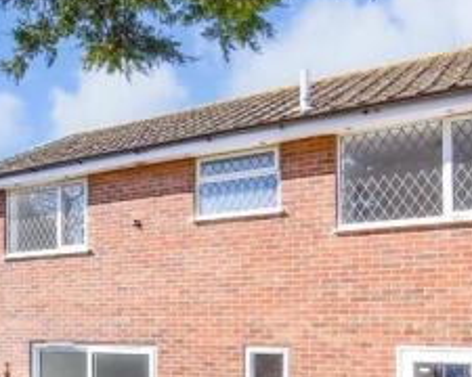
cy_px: 309
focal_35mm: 41
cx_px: 64
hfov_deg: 41.8
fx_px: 573
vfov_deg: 35.2
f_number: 8
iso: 320
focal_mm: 10
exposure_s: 1/640
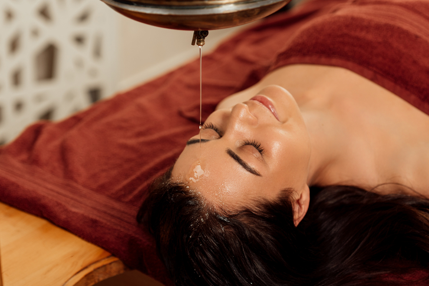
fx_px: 1144
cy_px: 150
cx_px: 261
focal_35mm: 96
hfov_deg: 21.2
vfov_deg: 14.3
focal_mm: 70
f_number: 3.5
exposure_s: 1/250
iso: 160
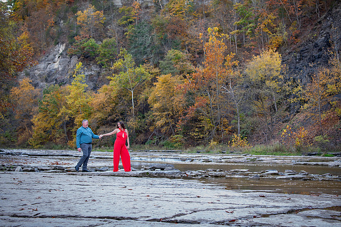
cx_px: 170
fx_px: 459
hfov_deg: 40.8
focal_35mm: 48
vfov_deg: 27.8
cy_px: 94
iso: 250
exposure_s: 1/80
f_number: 2.8
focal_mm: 34
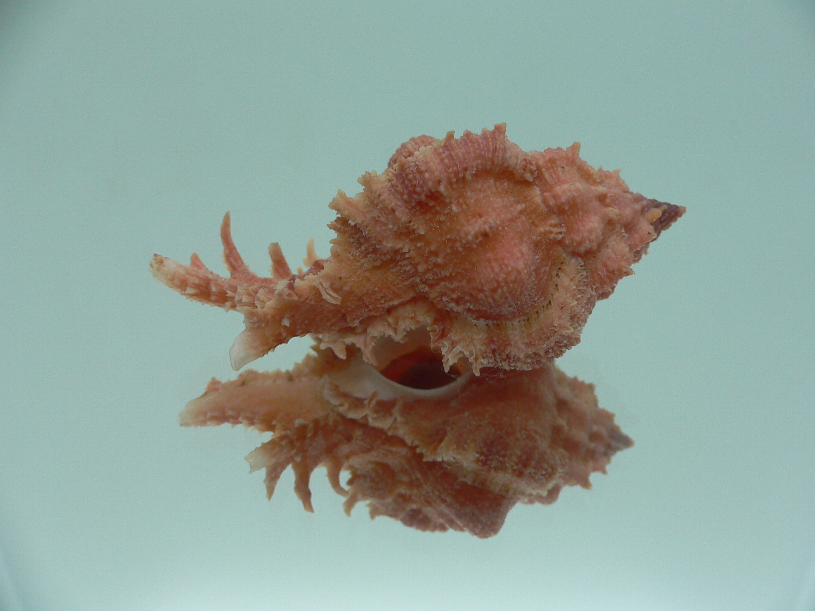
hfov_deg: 51.4
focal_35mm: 36
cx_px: 415
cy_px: 304
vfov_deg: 39.7
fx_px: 848
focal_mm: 4.6
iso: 80
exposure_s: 1/60
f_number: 2.8
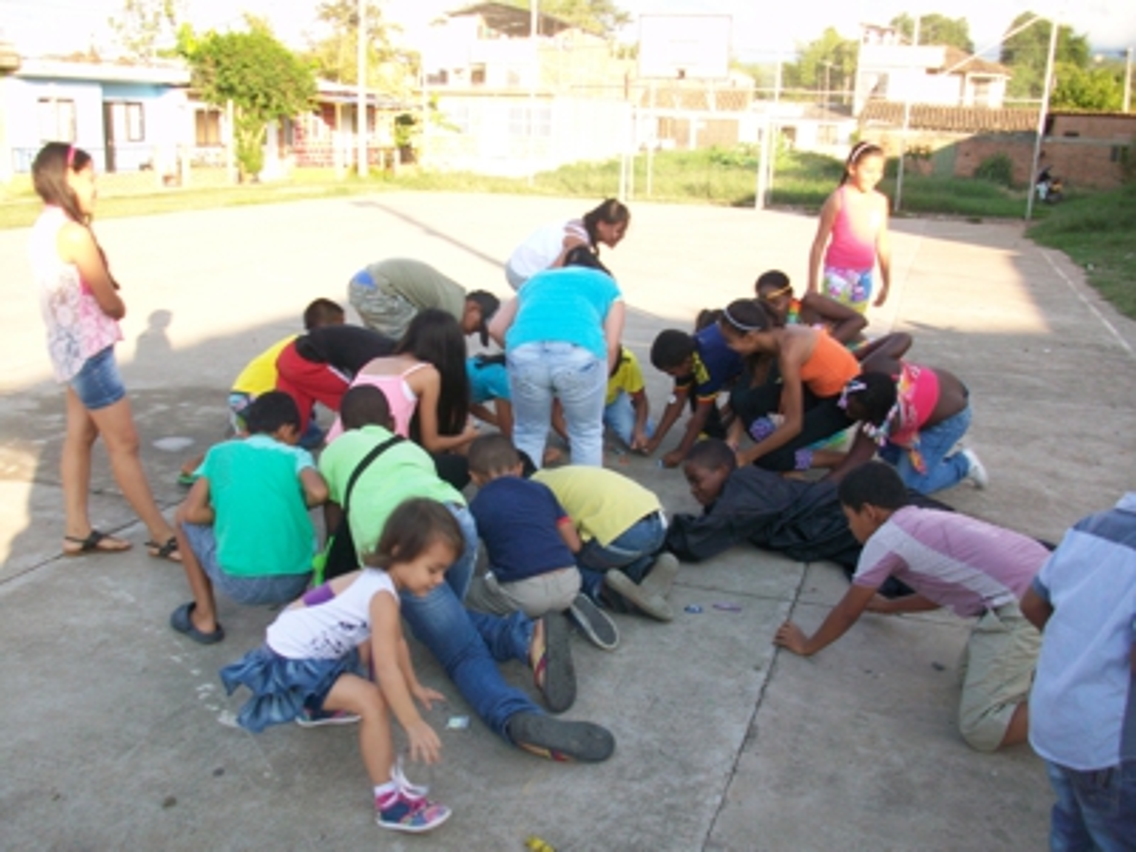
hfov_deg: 56.8
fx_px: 1050
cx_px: 568
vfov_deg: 44.2
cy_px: 426
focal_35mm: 32
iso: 64
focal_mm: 5.7
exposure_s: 1/200
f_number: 2.8
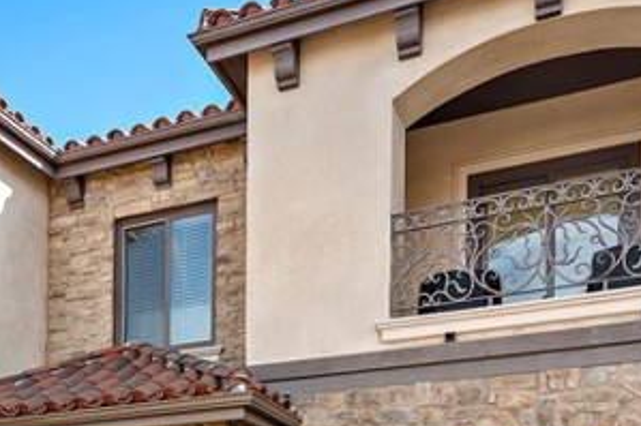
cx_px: 169
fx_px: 854
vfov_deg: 23.5
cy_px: 603
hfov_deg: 40.1
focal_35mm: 48
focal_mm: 14
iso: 160
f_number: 7.1
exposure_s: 1/160
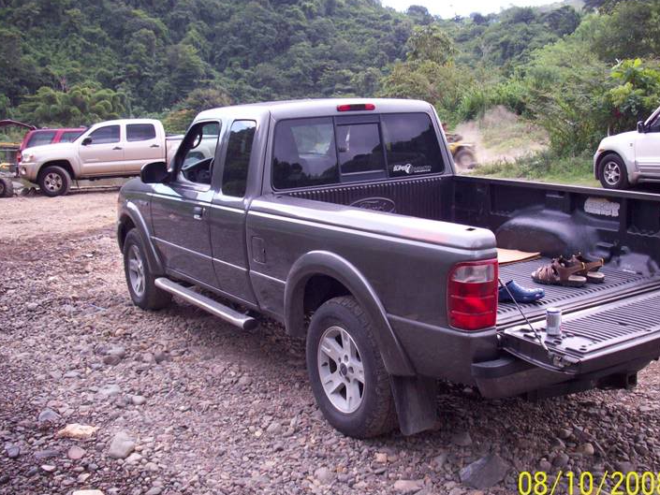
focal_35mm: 42
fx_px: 801
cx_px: 350
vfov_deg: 34.4
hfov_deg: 44.8
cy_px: 258
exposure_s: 1/45.9
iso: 80
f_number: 2.8
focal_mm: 6.2
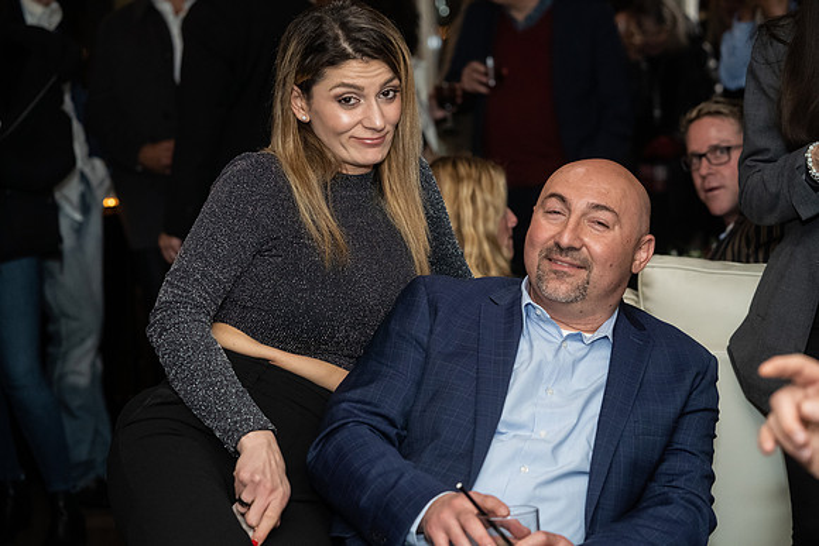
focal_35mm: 70
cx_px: 410
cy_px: 273
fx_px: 1593
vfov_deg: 19.5
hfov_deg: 28.8
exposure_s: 1/160
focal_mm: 70
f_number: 3.5
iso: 2500
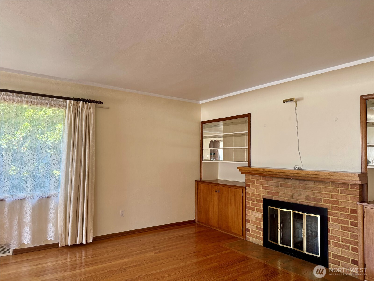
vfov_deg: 56.8
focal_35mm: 24
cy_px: 140
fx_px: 259
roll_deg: -1.2
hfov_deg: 71.6
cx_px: 187
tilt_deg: +2.5
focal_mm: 6.76
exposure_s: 1/120
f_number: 1.78
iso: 160
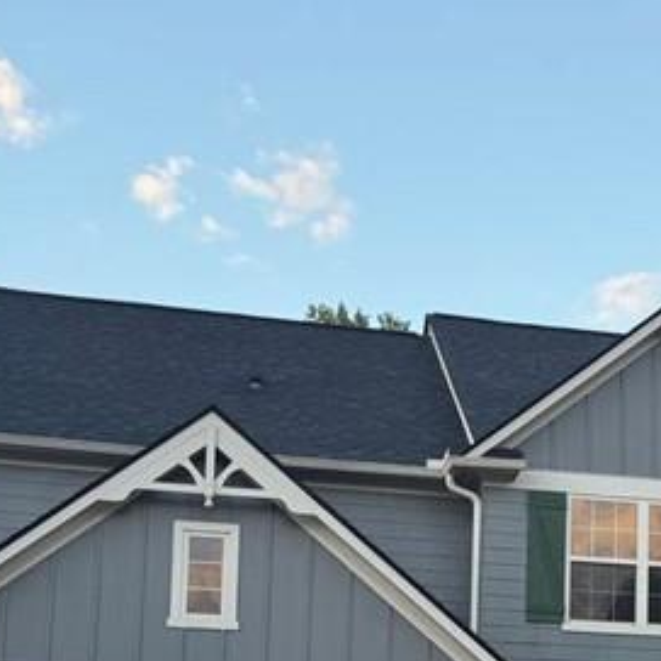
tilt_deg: +9.1
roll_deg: -0.4
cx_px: 668
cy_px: 642
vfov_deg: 21.0
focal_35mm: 80
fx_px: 1728
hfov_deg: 20.9
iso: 64
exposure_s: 1/206
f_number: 1.78
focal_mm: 6.76
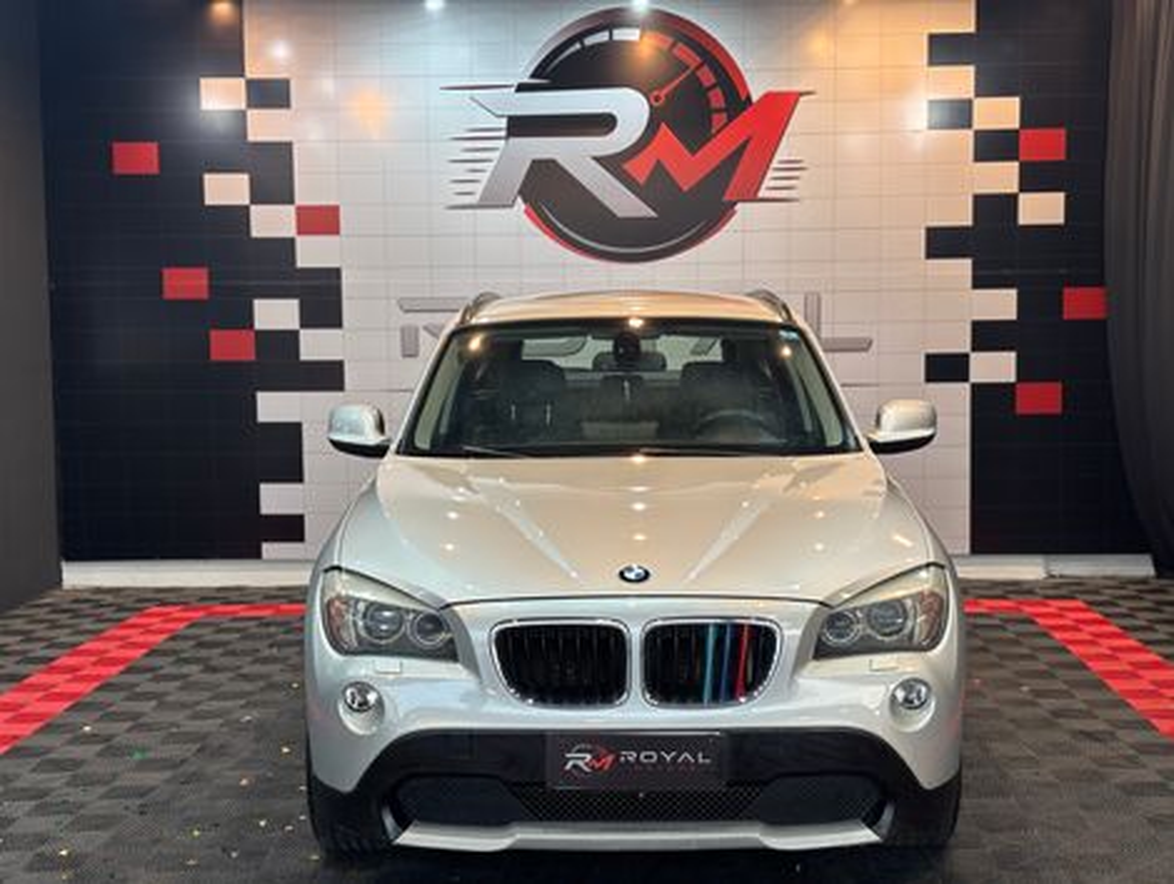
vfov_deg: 28.1
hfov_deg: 36.8
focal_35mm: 52
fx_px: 1766
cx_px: 587
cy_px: 442
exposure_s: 1/60
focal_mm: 5.96
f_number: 1.6
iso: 32
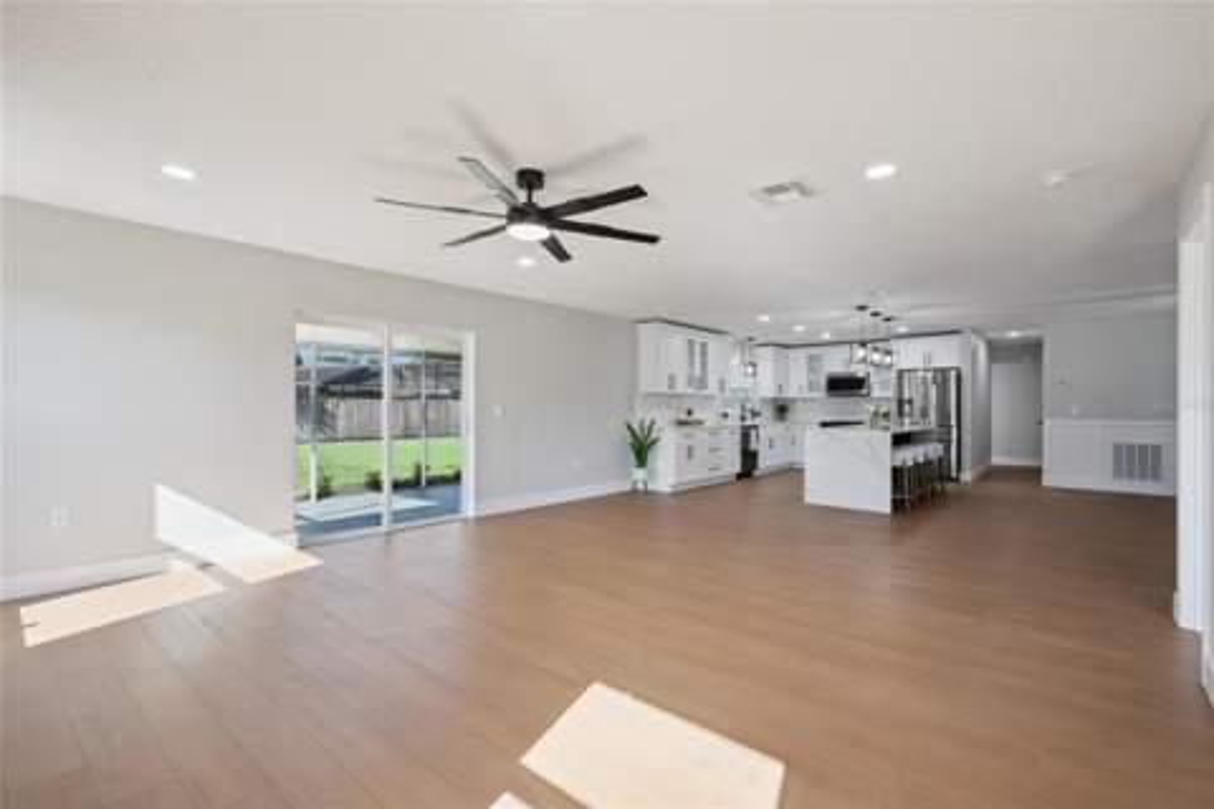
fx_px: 540
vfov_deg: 73.7
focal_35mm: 16
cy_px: 404
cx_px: 607
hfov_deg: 96.7
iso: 250
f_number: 8
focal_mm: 16
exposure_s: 1/50
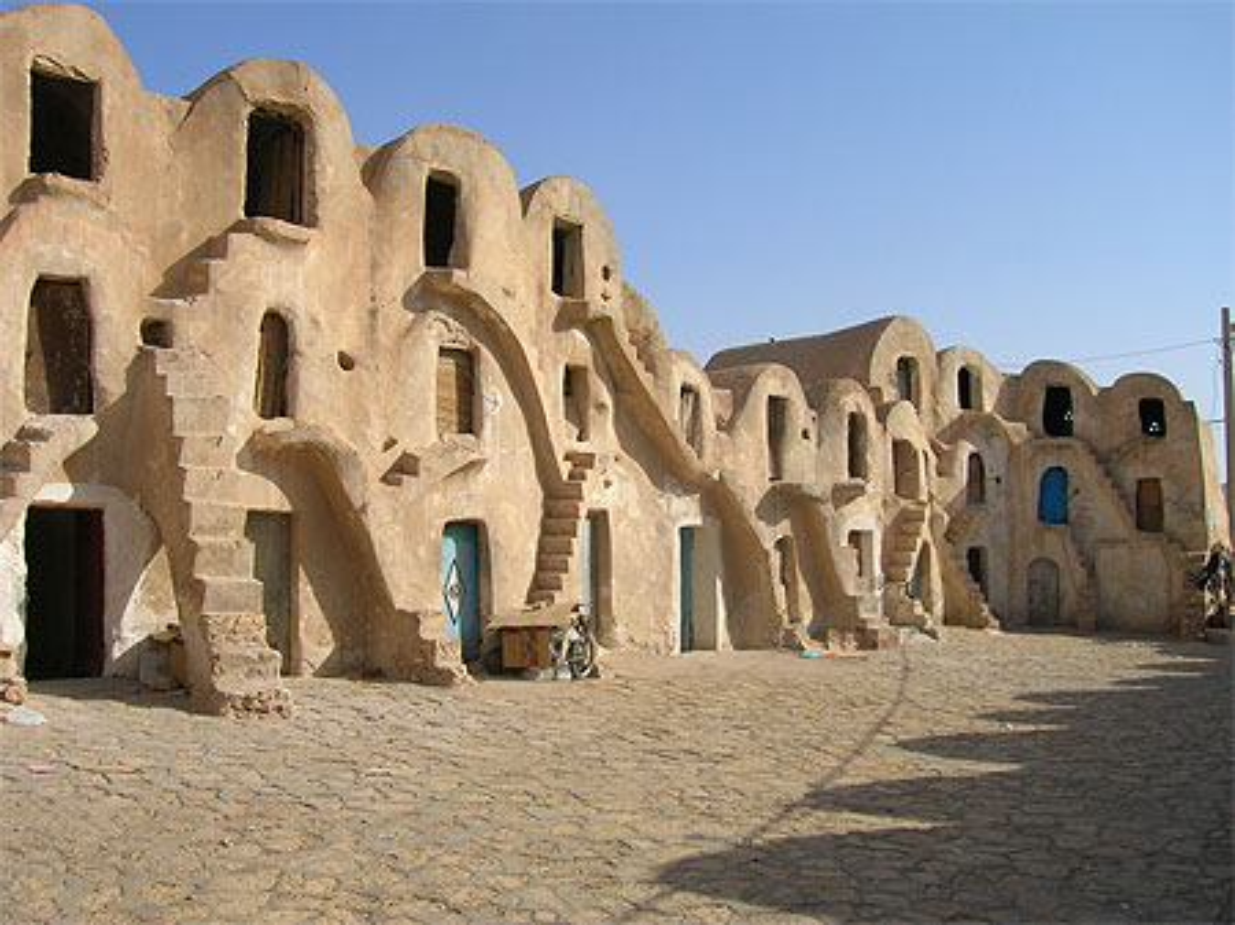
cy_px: 462
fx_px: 1212
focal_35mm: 34
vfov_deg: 41.8
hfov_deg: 54.0
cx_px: 618
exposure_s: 1/495
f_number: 4.9
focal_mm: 5.7
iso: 50
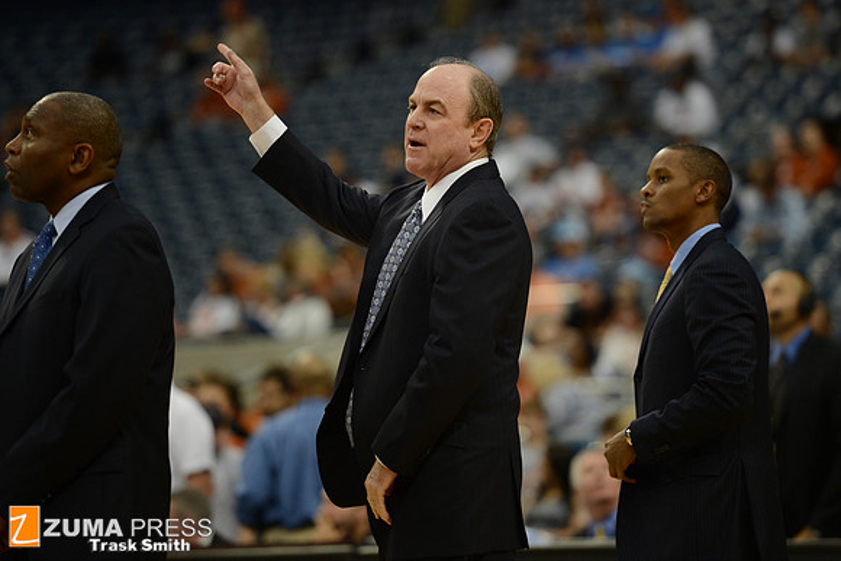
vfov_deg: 6.9
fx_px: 4673
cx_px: 420
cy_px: 280
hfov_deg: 10.3
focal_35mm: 200
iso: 1600
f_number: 2.8
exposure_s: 1/1250
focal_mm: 200
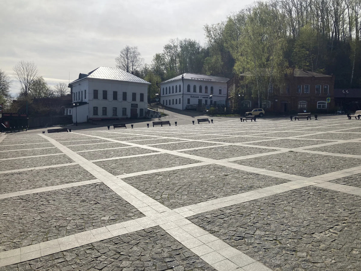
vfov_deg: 49.7
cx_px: 180
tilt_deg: -1.4
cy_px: 136
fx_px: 292
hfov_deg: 63.4
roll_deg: -1.2
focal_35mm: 28
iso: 20
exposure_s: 1/4367
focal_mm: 3.99
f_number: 1.8
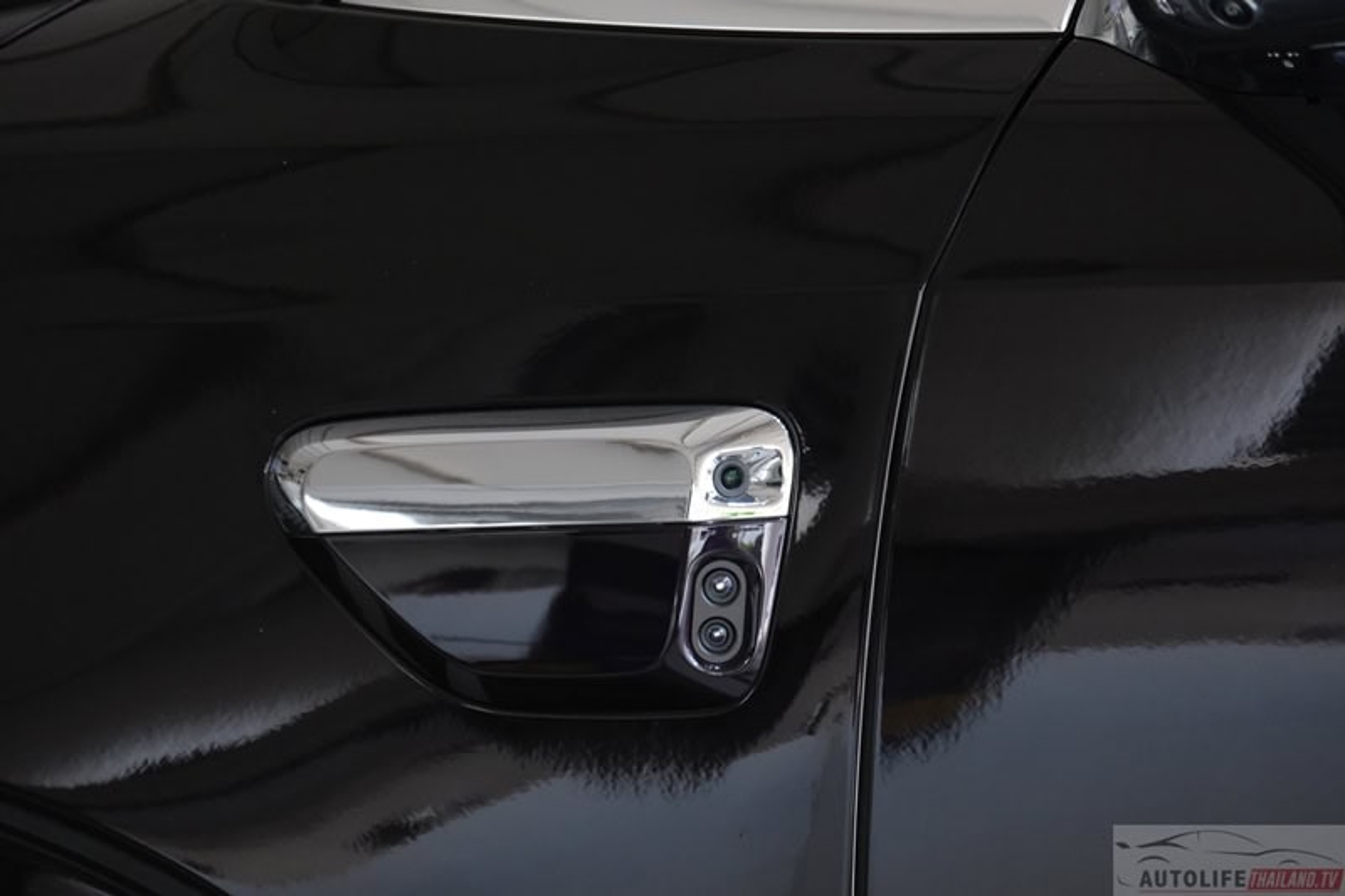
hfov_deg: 6.0
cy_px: 448
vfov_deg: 4.0
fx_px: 12886
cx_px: 672
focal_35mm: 345
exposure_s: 1/250
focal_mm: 230
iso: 3200
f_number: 6.7
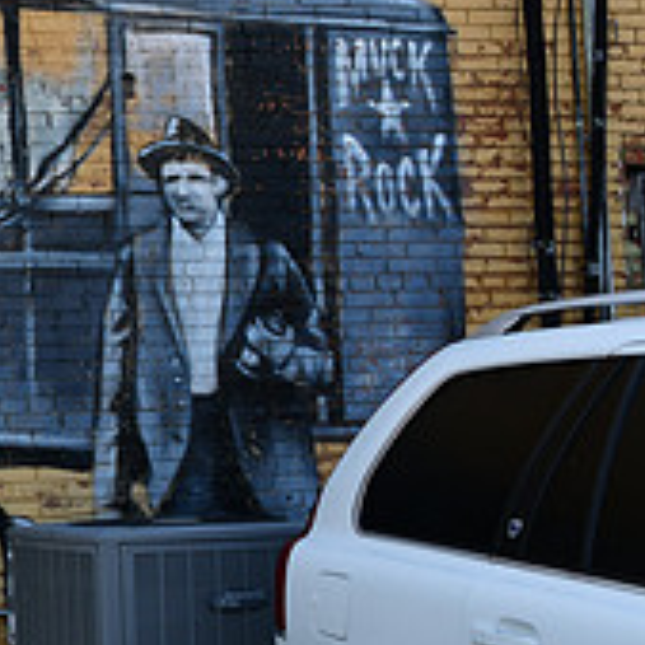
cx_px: -317
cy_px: 300
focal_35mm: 96
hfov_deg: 16.5
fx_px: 2024
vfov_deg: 18.1
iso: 200
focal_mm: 22
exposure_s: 1/250
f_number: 6.3
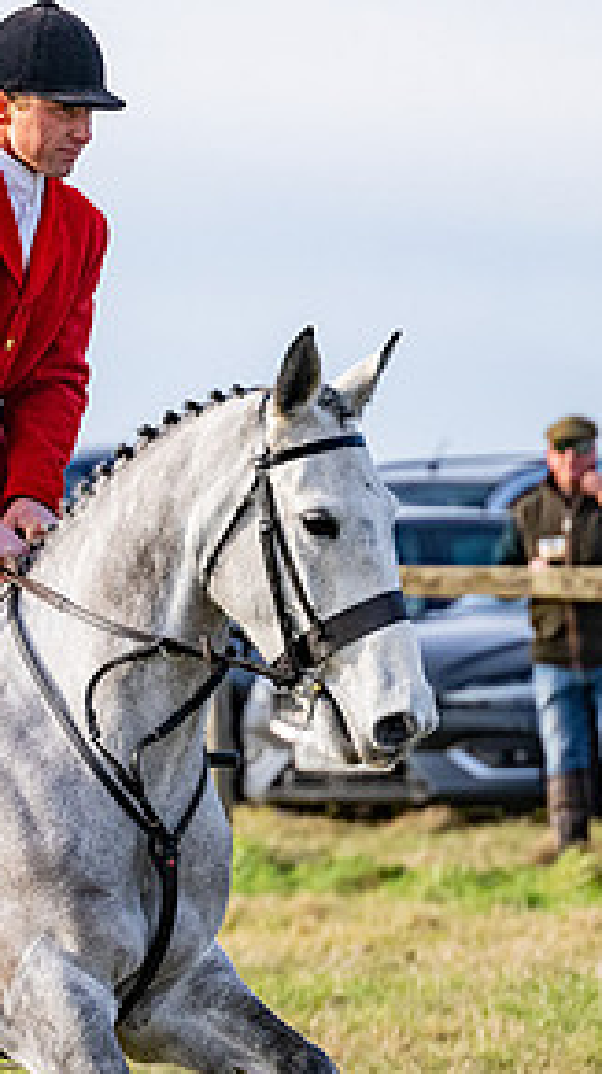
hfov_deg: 3.2
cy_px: 734
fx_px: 10790
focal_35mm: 379
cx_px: -17
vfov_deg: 5.7
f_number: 4
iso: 800
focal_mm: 140
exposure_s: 1/6400
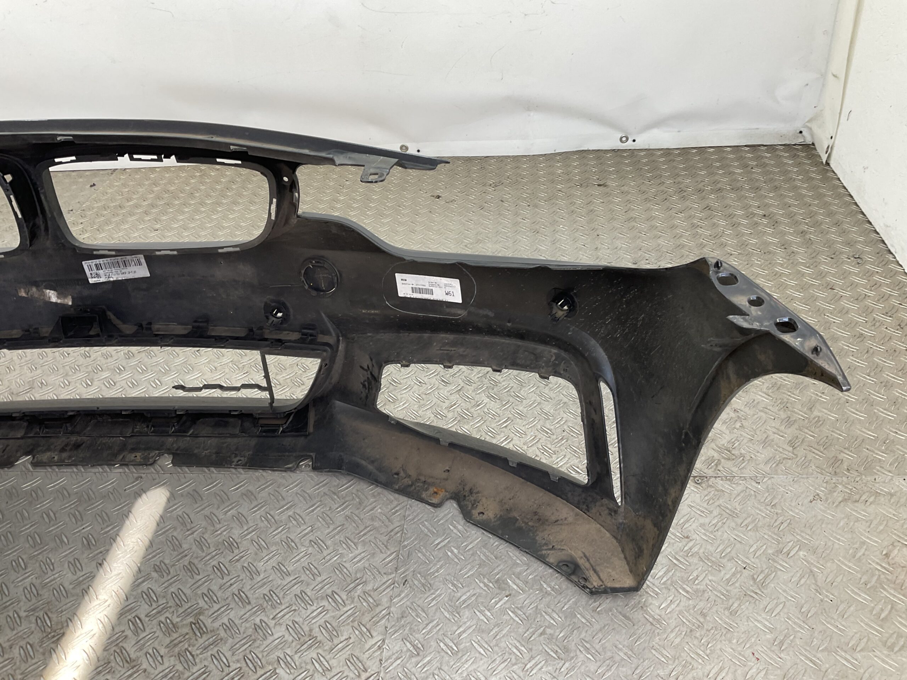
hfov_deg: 61.7
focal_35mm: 29
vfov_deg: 48.2
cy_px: 340
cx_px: 454
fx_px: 760
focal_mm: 3
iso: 25
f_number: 1.8
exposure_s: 1/100
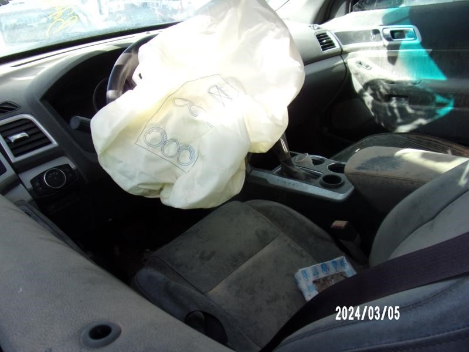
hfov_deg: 71.6
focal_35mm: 24
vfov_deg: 56.8
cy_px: 176
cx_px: 234
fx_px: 325
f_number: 3.3
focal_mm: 4.3
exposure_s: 1/180
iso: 80
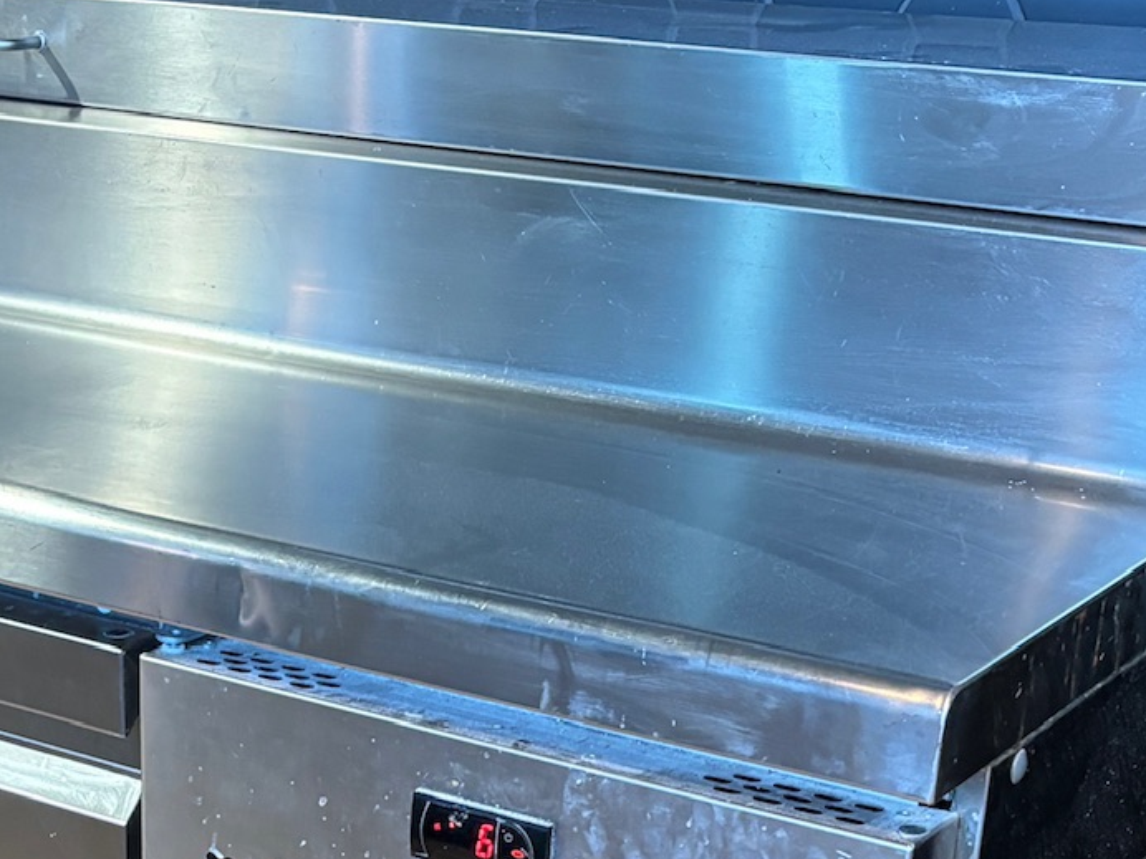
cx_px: 252
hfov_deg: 25.0
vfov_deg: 18.4
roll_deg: -0.6
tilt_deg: -24.5
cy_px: 937
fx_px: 2549
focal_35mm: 77
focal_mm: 5.96
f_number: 1.6
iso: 320
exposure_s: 1/50
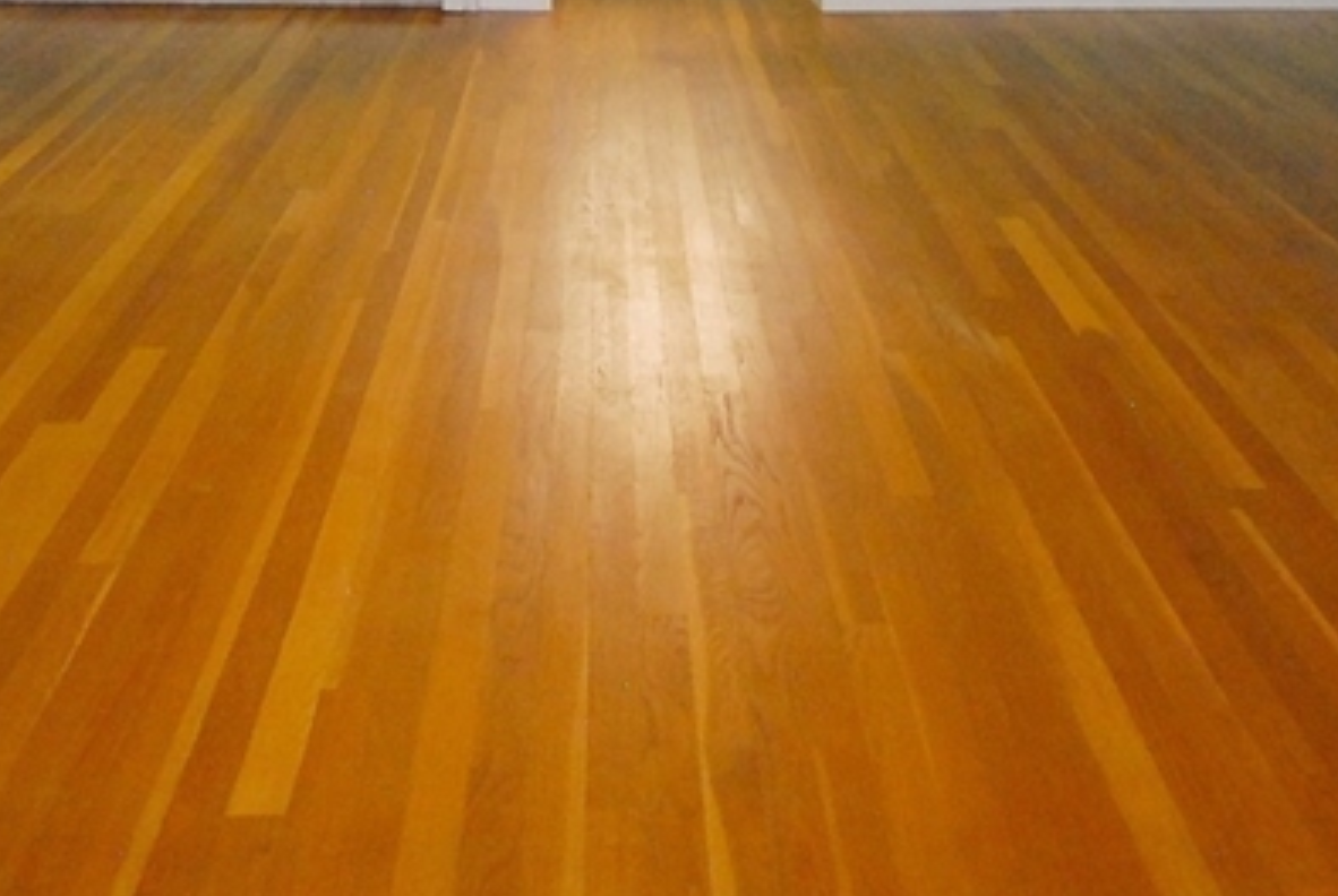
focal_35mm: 39
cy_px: -193
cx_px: 625
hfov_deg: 49.5
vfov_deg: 29.3
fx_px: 1452
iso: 800
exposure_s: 1/50
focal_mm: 10
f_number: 4.5
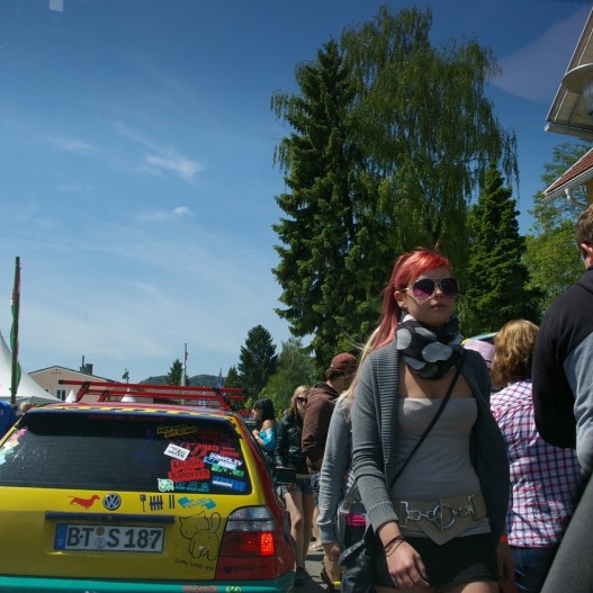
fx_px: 788
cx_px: 350
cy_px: 294
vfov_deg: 41.3
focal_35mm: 41
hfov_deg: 41.1
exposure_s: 1/350
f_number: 8
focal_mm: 21
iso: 200
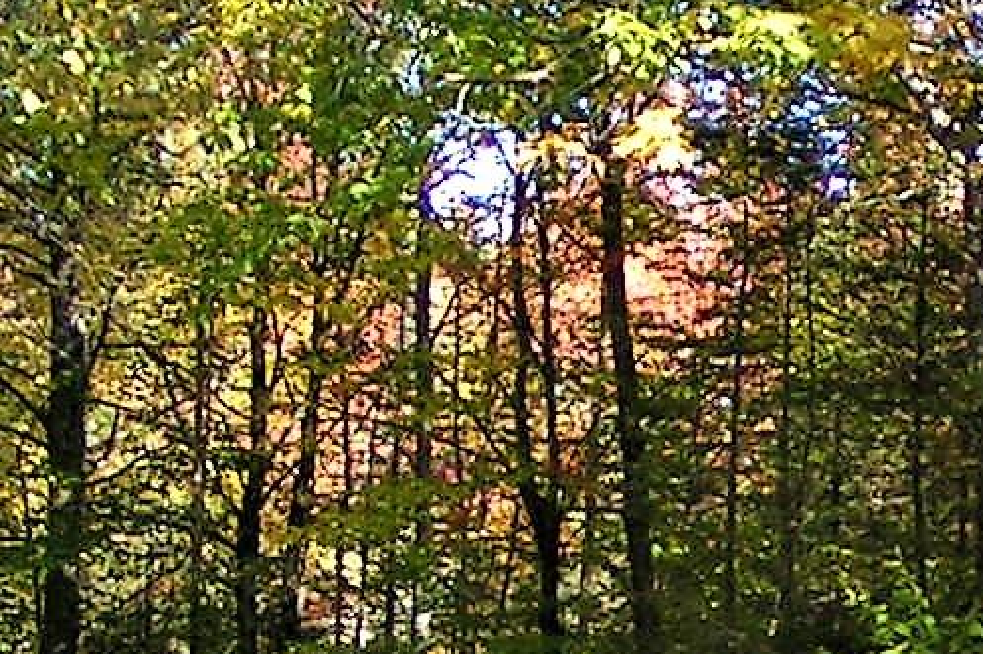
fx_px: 4449
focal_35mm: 163
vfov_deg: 8.4
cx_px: 1076
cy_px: 399
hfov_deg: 12.4
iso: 50
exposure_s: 1/200
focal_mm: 5.8
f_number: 2.8
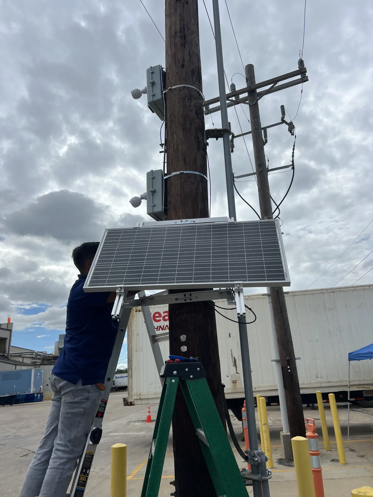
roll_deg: +4.6
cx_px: 186
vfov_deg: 67.3
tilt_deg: +25.5
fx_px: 374
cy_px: 248
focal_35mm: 26
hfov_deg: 53.1
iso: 50
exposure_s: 1/7463
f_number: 1.5
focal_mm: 5.7
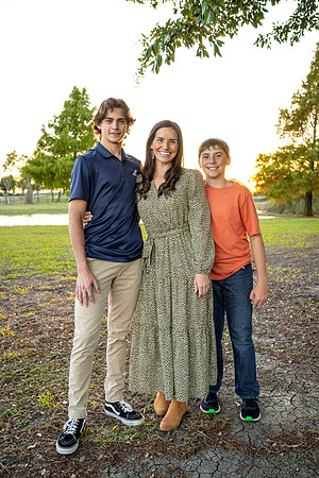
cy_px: 239
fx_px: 465
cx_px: 160
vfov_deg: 54.4
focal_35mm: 35
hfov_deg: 37.9
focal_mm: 35
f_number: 4.5
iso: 640
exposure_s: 1/125
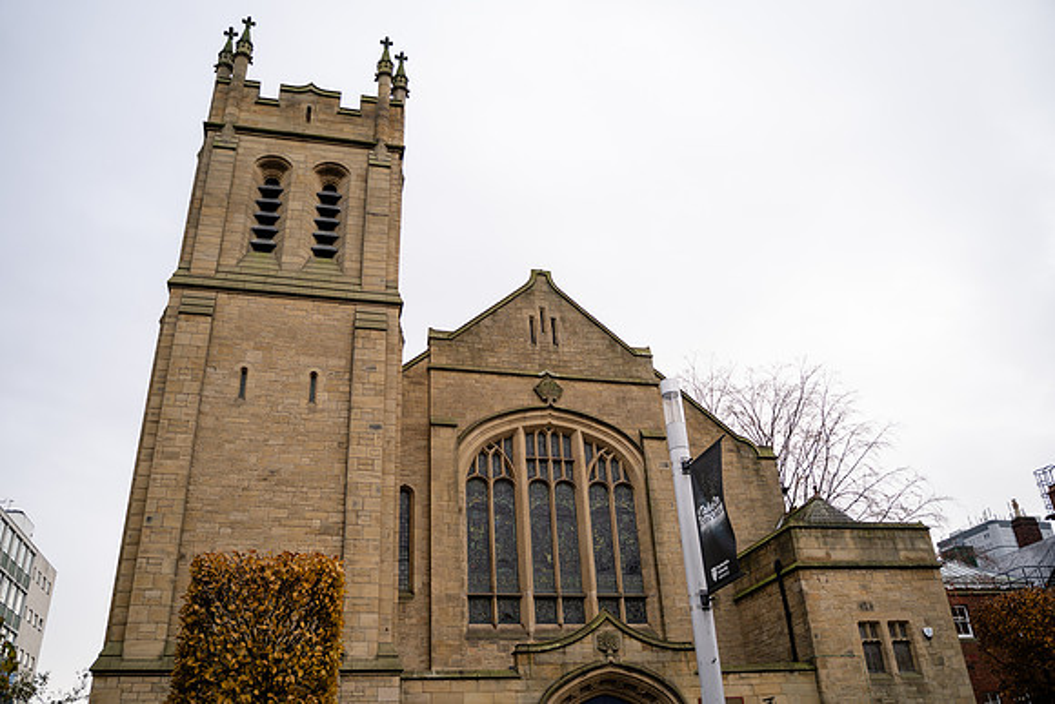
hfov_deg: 65.5
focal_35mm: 28
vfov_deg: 46.4
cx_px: 528
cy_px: 352
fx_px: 821
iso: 100
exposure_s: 1/160
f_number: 2.8
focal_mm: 28
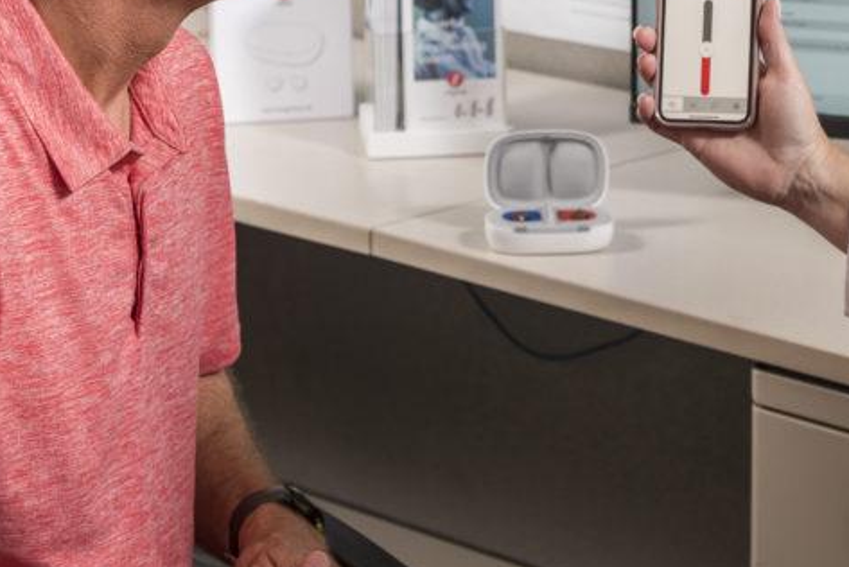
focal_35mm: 119
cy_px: 39
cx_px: 684
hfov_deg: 17.1
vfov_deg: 11.4
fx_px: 2808
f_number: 5
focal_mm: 55
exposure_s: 1/20
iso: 100
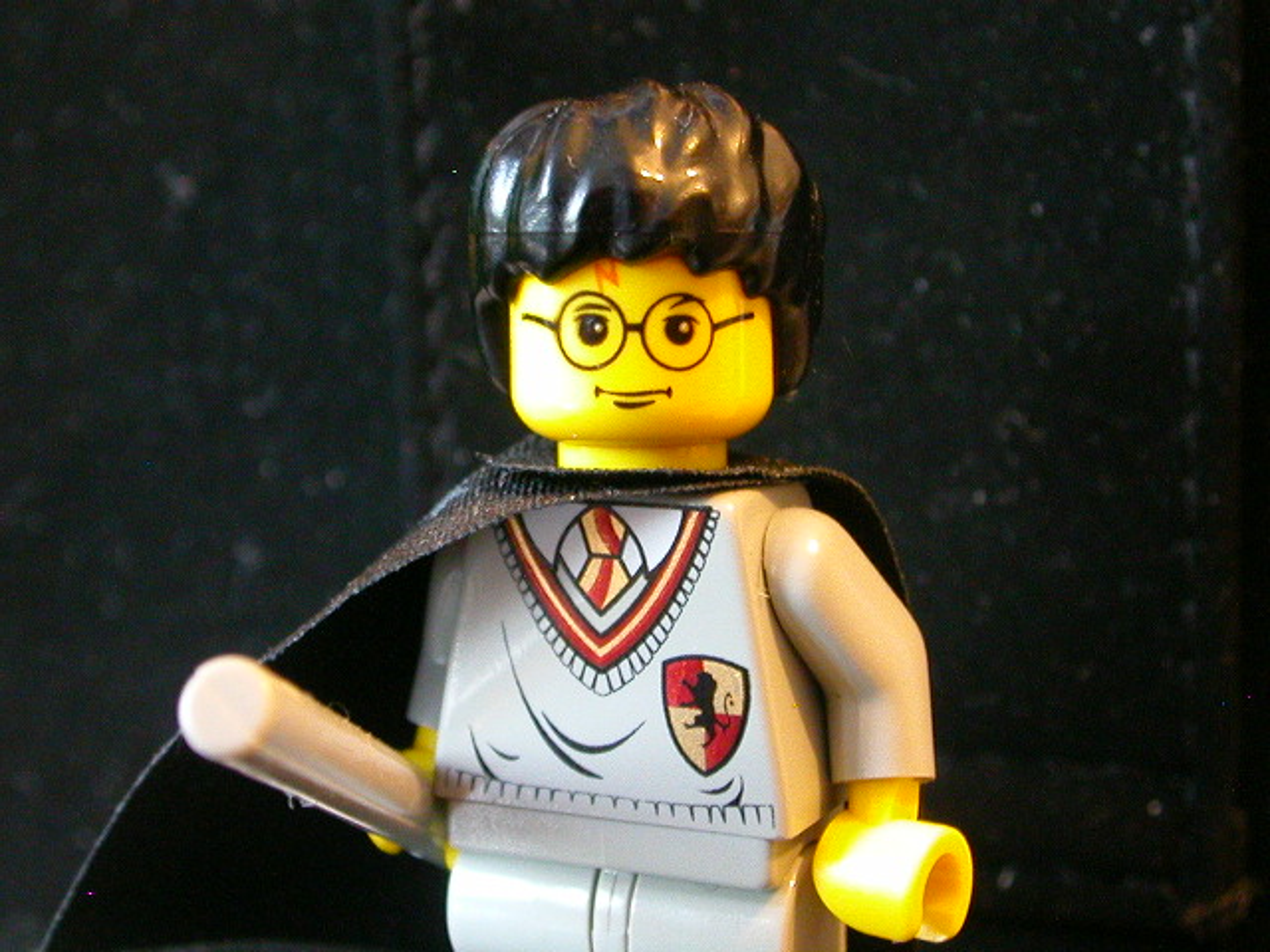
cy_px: 476
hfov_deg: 30.3
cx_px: 635
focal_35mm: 64
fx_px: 2348
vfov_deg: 22.9
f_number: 3.5
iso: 400
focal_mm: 9.7
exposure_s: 1/1.2
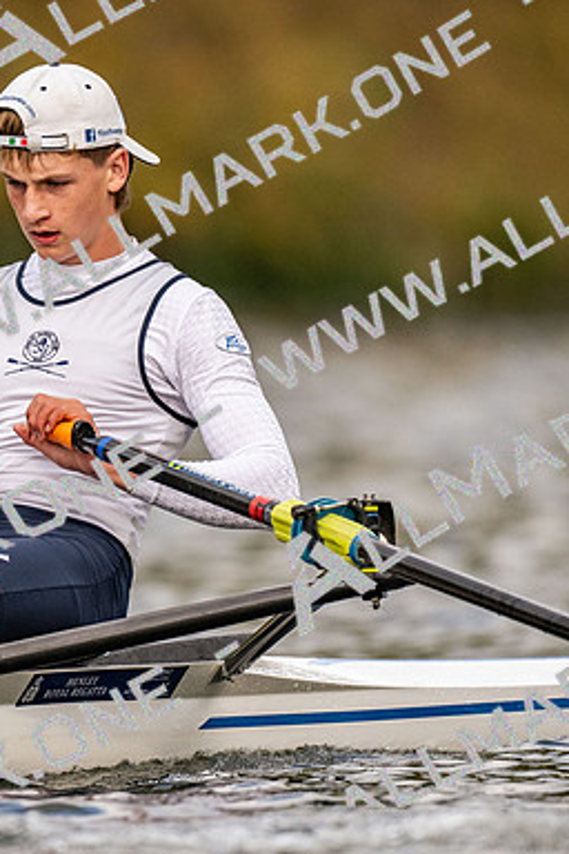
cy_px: 427
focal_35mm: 1359
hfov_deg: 1.0
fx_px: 32217
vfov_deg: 1.5
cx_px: 96
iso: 640
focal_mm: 600
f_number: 4
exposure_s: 1/2500
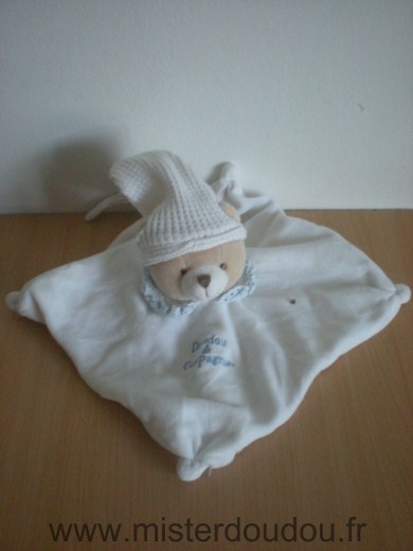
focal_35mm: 38
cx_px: 206
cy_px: 276
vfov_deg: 49.0
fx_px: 604
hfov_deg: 37.7
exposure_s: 1/8
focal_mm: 6.3
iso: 533
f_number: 3.1
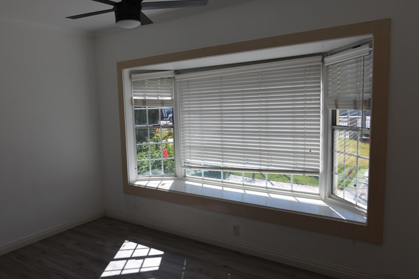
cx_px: 160
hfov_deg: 68.4
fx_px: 303
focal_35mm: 26
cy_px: 135
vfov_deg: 49.5
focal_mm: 20
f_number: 8
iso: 200
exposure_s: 1/250
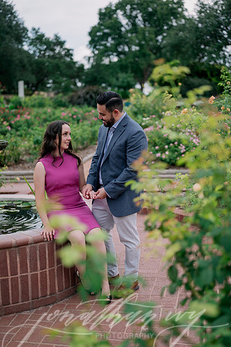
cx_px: 116
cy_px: 174
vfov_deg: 39.6
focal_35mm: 50
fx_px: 482
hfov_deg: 26.9
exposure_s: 1/1000
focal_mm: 50
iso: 160
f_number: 2
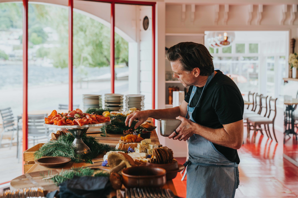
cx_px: 149
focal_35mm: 53
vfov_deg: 25.5
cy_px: 99
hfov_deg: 37.5
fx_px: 439
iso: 400
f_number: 3.5
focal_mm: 53
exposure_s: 1/250
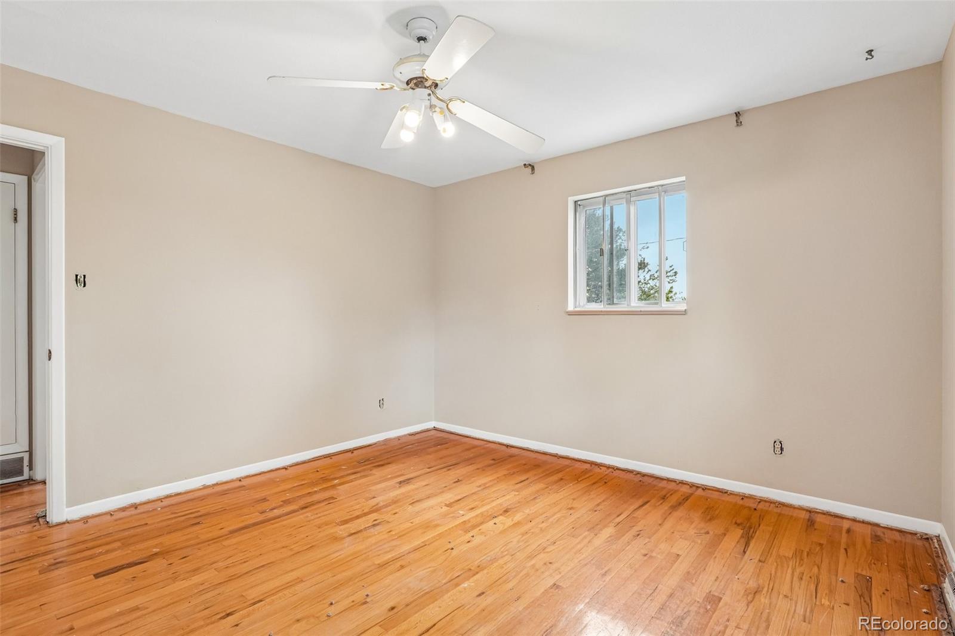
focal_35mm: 16
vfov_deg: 72.0
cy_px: 318
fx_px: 438
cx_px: 478
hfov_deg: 95.0
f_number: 8
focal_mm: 11
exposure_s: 1/20
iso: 500
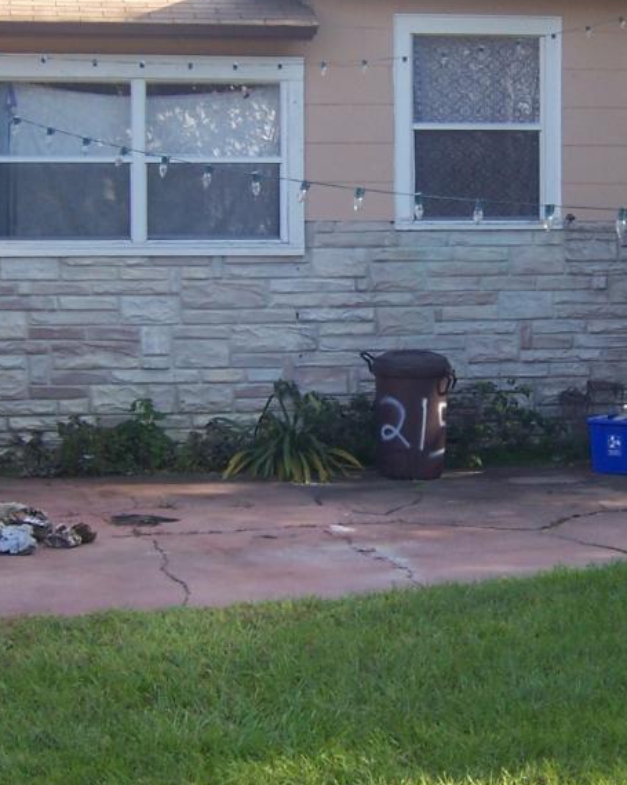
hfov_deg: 19.4
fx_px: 1833
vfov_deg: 24.0
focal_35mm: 79
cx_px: 387
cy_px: 247
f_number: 2.8
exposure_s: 1/250
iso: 80
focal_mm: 6.2
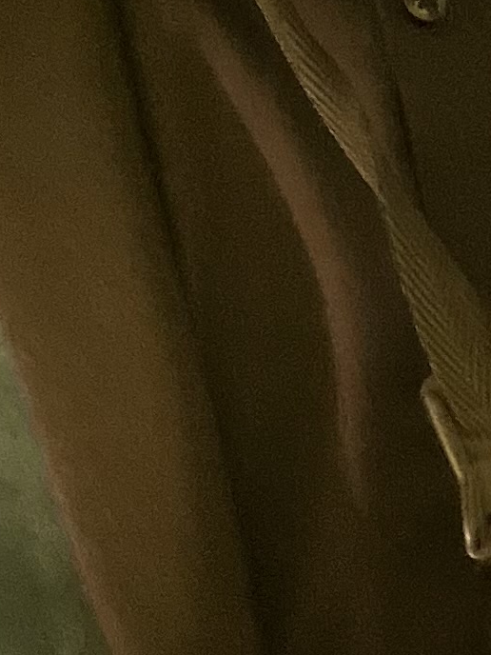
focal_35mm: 164
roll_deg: +0.2
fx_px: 3102
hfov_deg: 9.0
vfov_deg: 11.9
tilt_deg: -2.9
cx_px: 454
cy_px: 20
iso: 500
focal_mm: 3.99
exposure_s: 1/30
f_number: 1.8
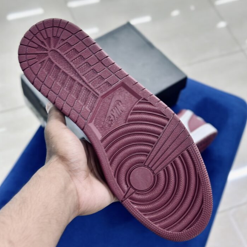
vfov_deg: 30.0
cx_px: 123
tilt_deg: -56.0
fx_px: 460
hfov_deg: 30.0
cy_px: 126
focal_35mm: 57
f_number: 1.78
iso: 125
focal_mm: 6.86
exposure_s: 1/100
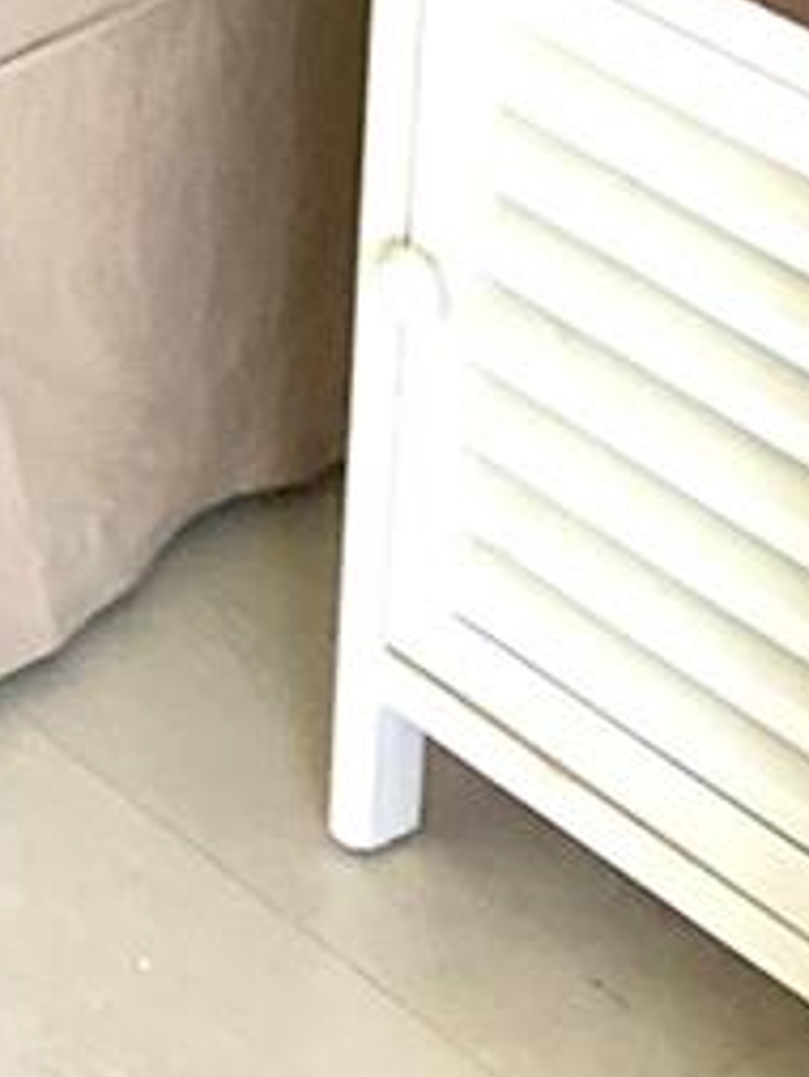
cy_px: -1307
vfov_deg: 11.6
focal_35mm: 147
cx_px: -860
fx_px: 4577
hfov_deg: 9.4
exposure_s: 1/50
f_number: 2.4
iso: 160
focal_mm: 3.3
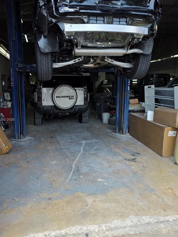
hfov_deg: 48.2
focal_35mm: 29
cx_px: 81
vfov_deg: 61.7
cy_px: 120
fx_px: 199
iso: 12
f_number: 1.7
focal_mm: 6.3
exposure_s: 1/120
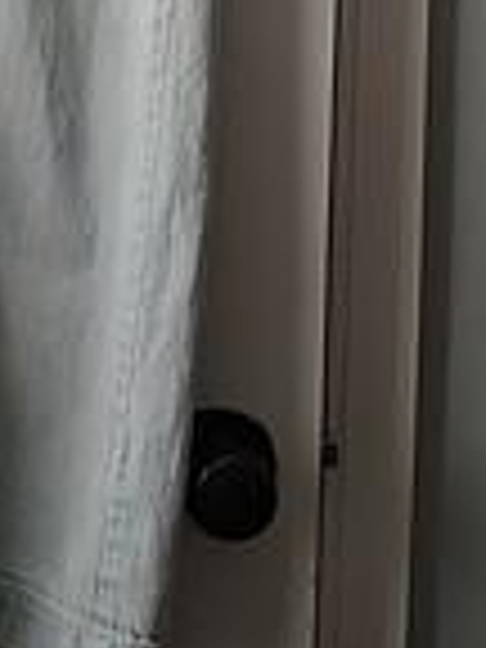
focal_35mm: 80
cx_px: -243
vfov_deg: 21.0
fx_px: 1498
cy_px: -306
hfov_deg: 16.7
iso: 812
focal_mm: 5.56
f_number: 1.8
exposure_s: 1/120
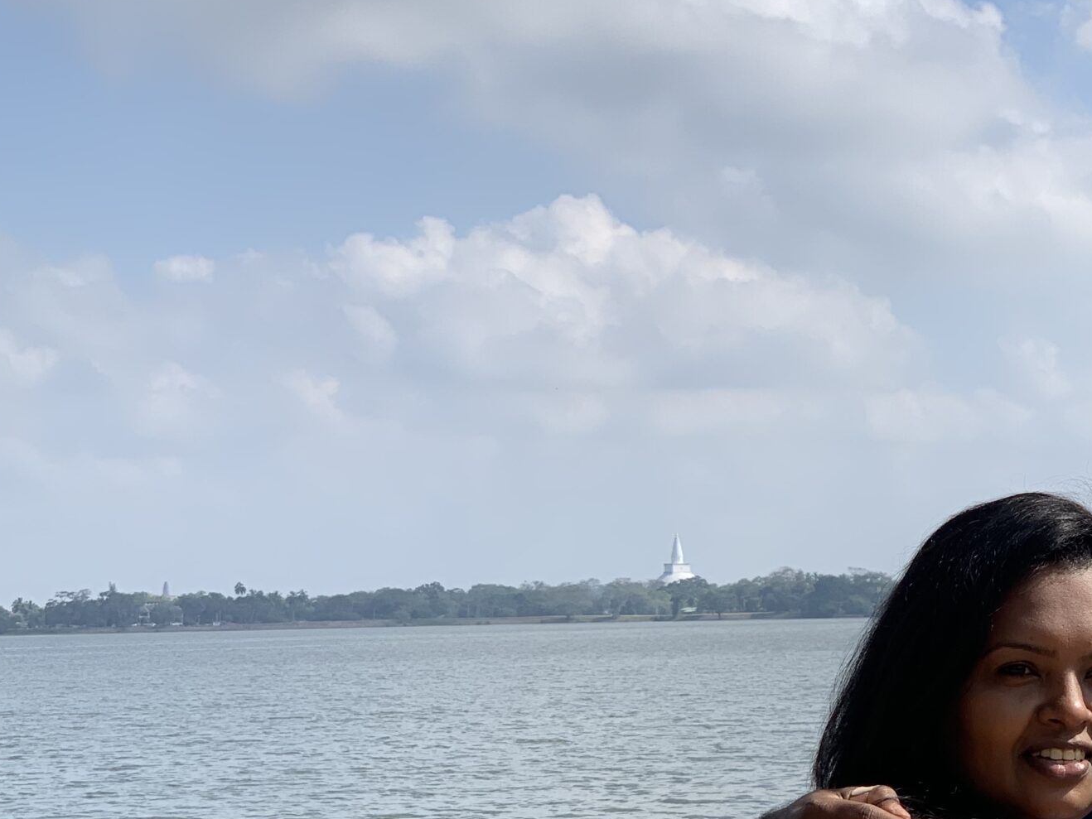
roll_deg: +0.8
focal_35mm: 101
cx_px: 1009
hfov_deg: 19.1
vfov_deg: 14.6
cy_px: 599
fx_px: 3187
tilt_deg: +0.0
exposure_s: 1/1020
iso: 16
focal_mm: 6
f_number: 2.4
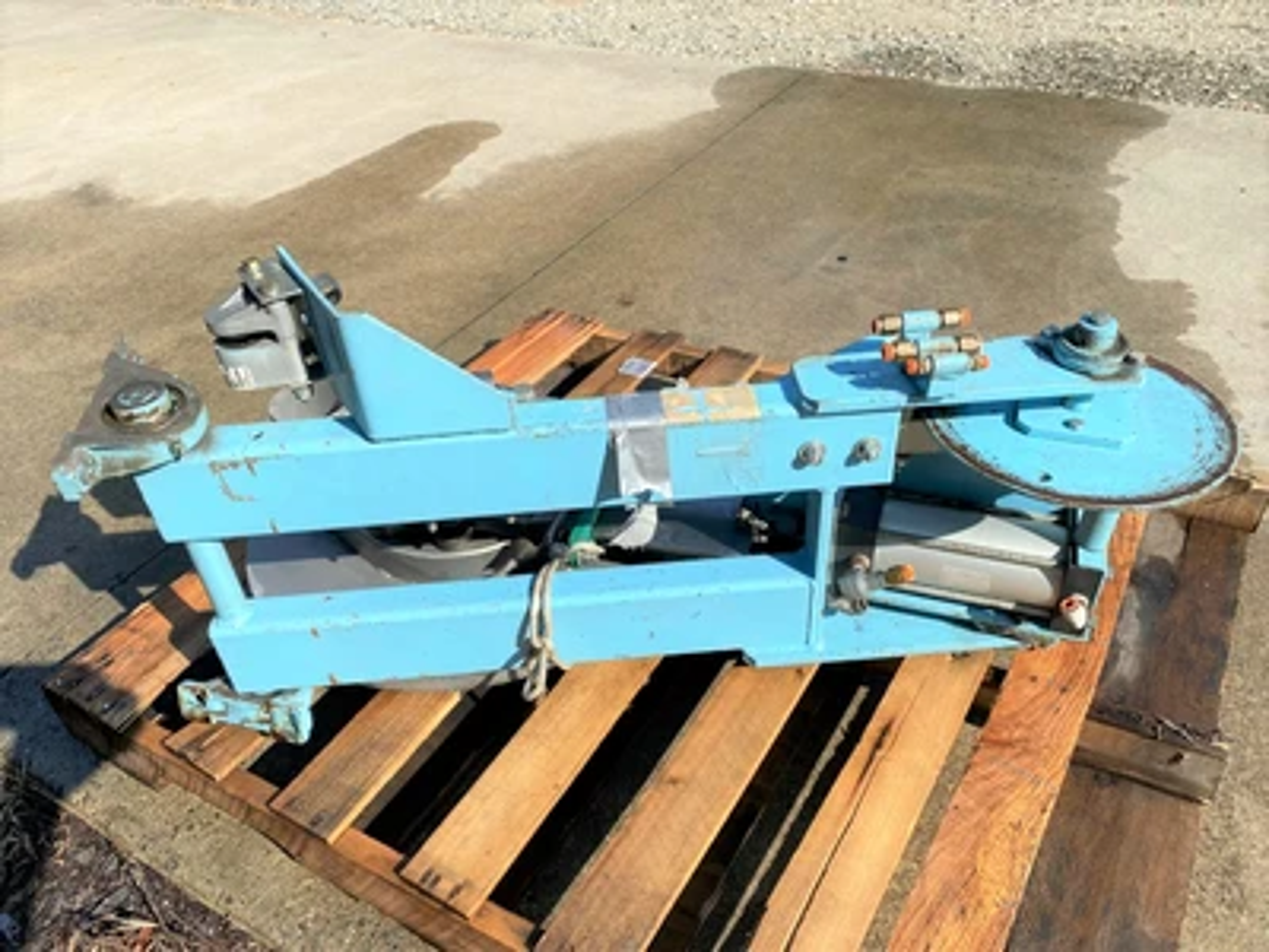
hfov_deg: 67.3
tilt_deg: -37.6
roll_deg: +5.7
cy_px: 476
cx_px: 634
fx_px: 953
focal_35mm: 26
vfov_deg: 53.1
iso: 32
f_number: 1.8
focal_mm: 4.25
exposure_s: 1/2410
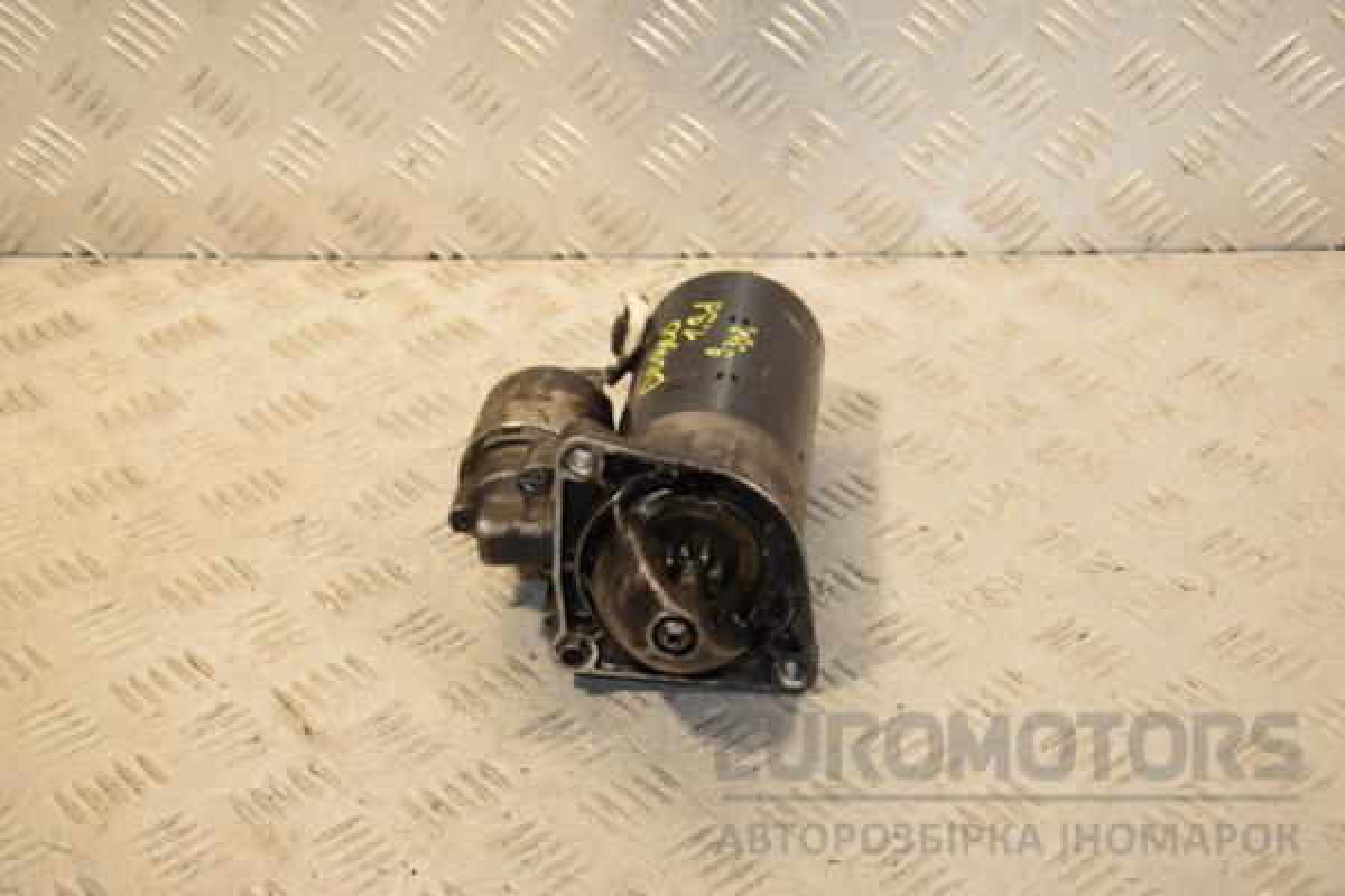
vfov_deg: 20.2
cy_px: 448
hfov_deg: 29.9
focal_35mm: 68
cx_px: 672
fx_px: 2522
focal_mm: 45
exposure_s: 1/200
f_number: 7.1
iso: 800
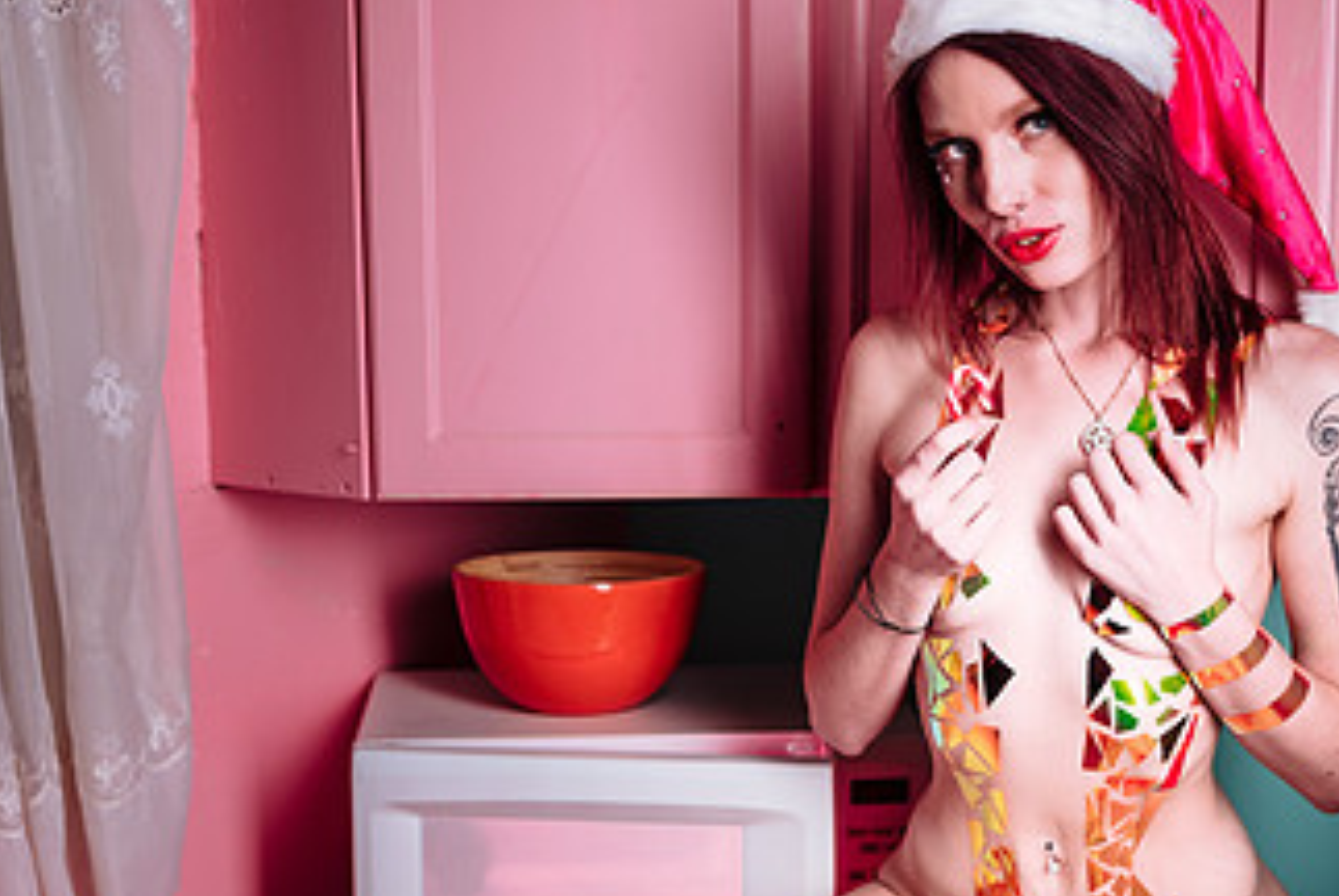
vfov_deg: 23.4
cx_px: 693
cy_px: 566
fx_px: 2159
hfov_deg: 34.5
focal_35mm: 58
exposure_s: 1/125
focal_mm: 32
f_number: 3.2
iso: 64
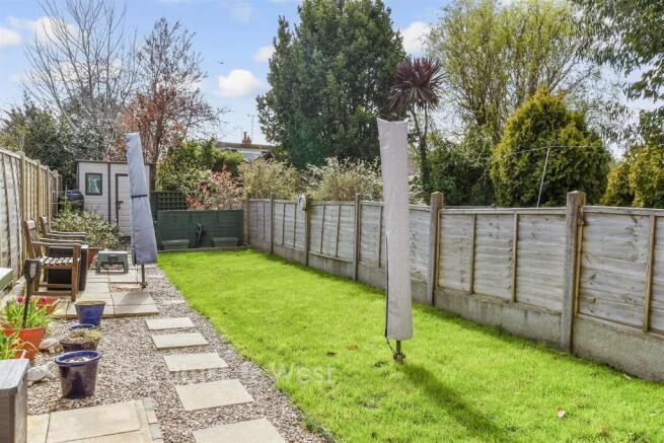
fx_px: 553
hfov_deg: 61.9
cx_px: 332
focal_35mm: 30
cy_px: 222
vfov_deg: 43.6
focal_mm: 20
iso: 200
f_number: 8
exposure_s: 1/320
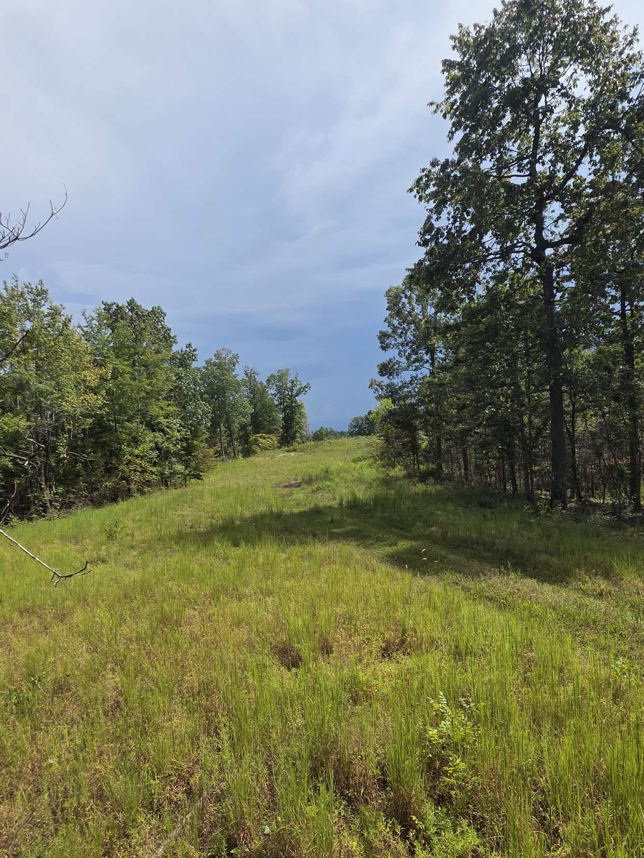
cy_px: 490
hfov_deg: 71.6
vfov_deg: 87.2
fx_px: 446
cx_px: 327
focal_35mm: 18
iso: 40
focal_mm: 2.2
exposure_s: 1/1723
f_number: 1.9
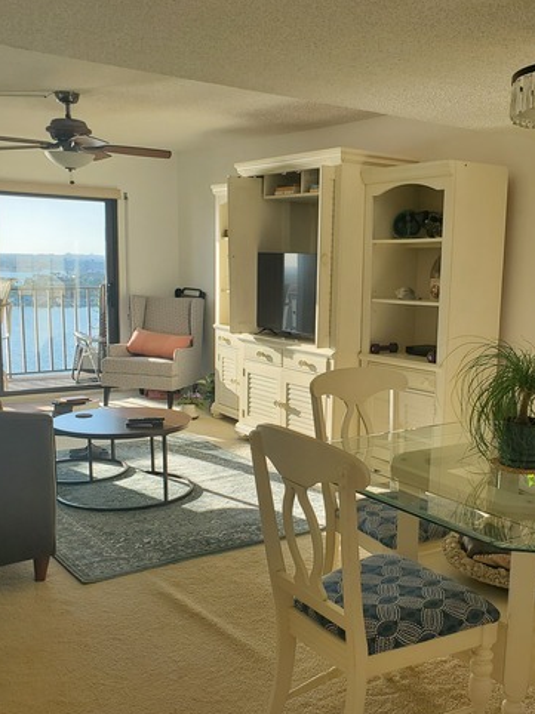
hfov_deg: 39.4
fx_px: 743
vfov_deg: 51.2
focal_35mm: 36
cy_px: 414
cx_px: 332
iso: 50
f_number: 2.4
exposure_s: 1/297
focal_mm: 4.3
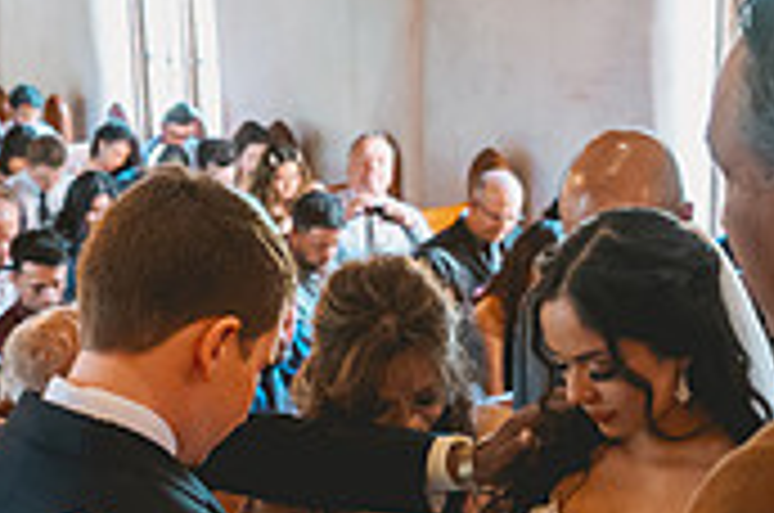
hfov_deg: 25.0
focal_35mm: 81
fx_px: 1738
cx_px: 270
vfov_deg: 16.6
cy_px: 459
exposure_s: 1/250
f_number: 2.8
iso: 2000
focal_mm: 24
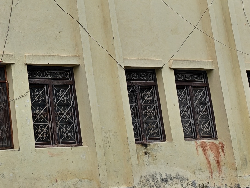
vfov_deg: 15.5
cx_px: -83
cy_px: -21
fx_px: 672
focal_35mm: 93
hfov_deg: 19.3
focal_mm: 6.12
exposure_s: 1/530
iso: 50
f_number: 1.9
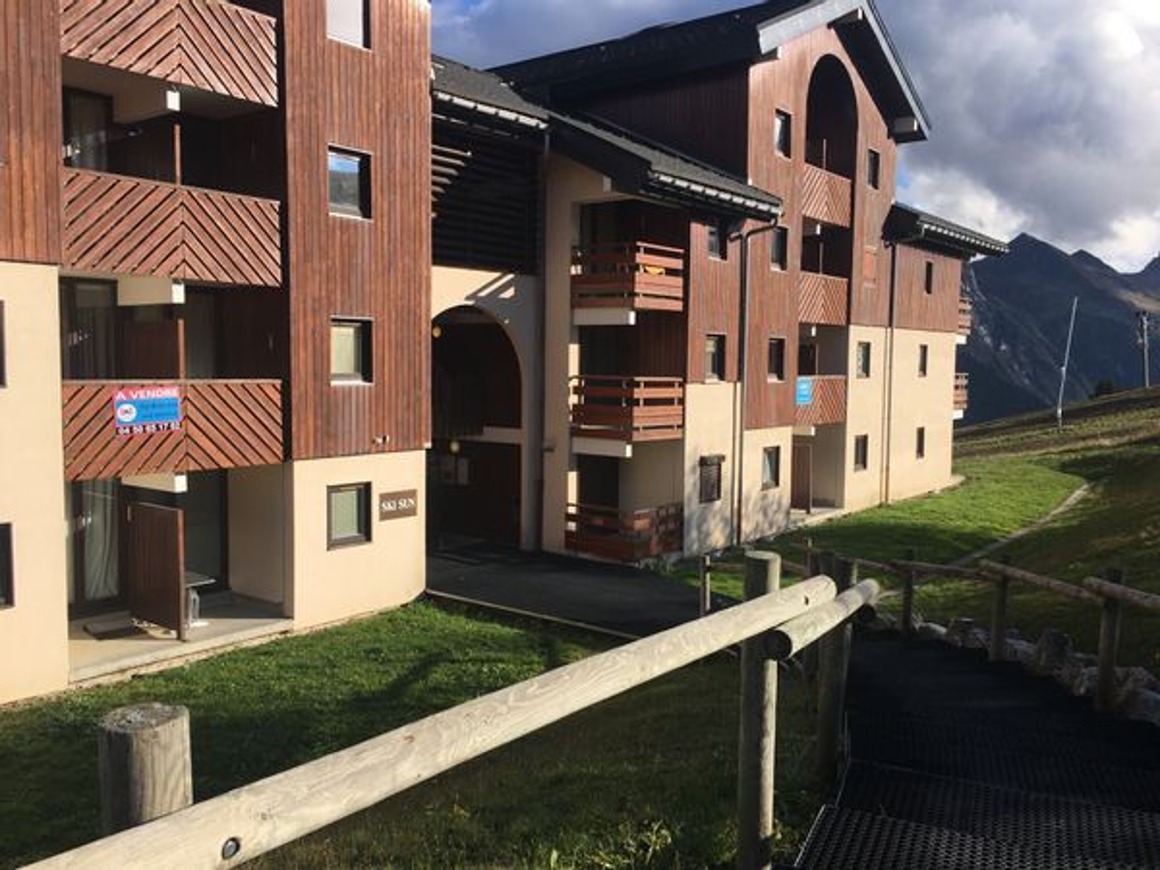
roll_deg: -0.6
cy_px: 435
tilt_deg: -4.9
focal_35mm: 29
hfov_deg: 61.7
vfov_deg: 48.2
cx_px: 580
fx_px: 972
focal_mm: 4.15
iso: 25
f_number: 2.2
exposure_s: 1/1479
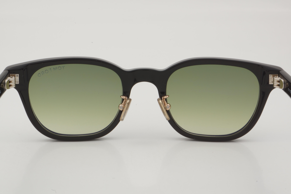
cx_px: 146
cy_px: 97
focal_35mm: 82
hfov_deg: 24.6
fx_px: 667
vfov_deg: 16.6
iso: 100
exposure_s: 1/3
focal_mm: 55
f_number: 32
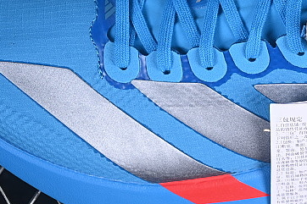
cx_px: 267
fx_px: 1909
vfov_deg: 6.1
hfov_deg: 9.2
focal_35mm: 224
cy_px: -7
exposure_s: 1/80
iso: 160
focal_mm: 50
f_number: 7.1
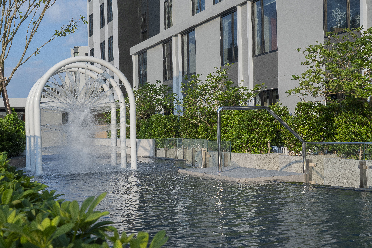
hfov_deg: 40.3
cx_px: 186
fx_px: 506
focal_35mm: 49
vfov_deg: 27.5
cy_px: 124
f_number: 14
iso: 320
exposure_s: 1/250
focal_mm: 49
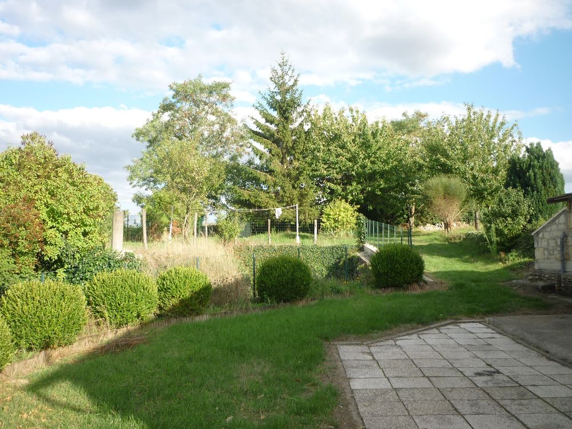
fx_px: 545
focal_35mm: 33
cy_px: 214
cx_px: 286
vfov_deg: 42.9
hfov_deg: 55.4
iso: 100
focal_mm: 5.5
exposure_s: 1/640
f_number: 2.8
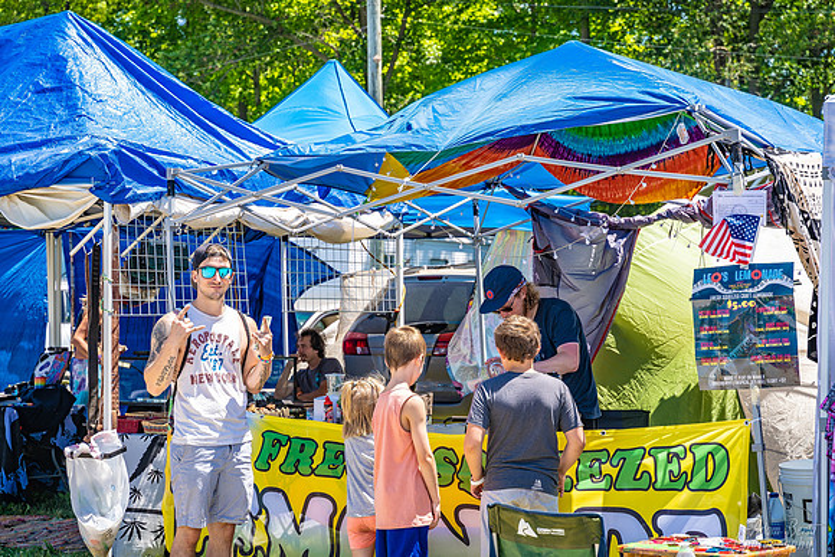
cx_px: 418
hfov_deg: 27.0
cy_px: 278
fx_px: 1740
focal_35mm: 75
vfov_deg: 18.2
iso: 125
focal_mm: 75
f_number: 5.6
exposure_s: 1/320
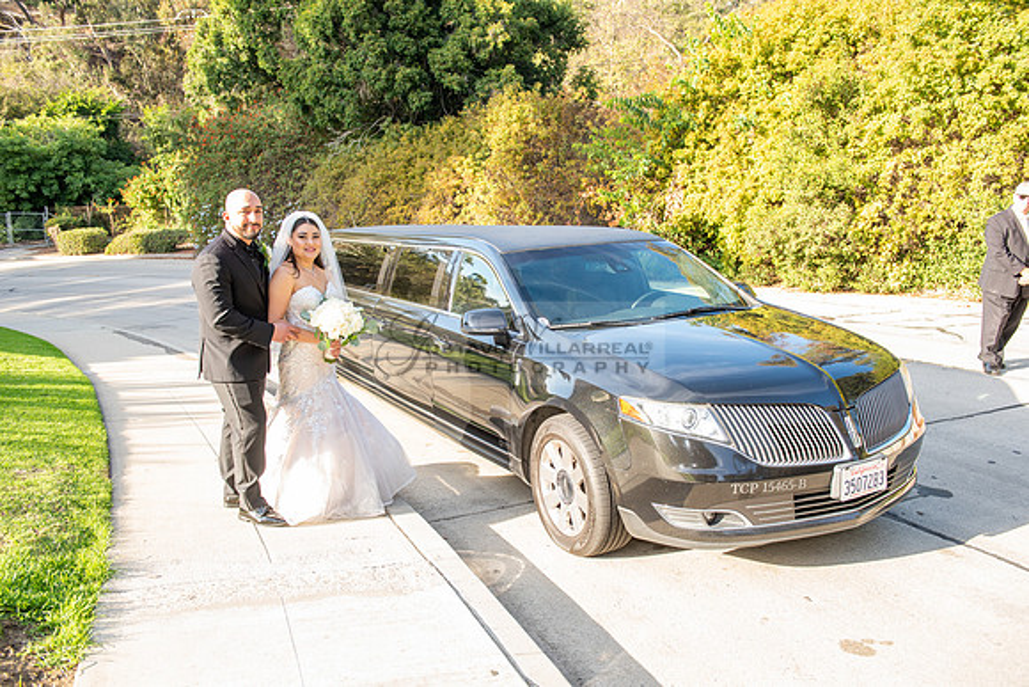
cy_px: 344
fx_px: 829
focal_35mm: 29
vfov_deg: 45.0
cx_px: 514
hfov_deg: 63.6
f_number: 5
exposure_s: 1/250
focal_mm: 29
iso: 320
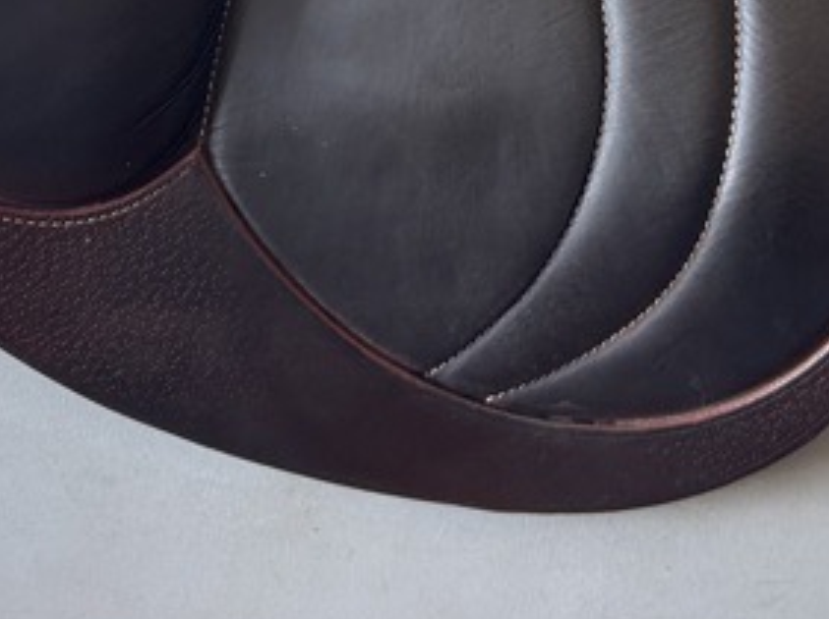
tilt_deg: -18.9
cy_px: -329
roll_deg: +1.5
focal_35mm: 77
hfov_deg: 24.8
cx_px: 705
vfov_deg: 17.1
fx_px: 1842
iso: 200
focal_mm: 6.76
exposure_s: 1/121
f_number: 1.78
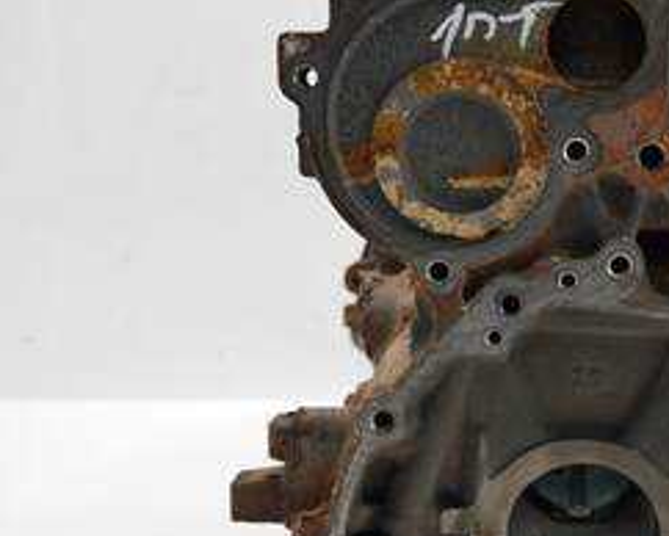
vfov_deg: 26.3
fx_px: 1149
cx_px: 550
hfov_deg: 31.5
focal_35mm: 58
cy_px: 274
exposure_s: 1/60
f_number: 3.5
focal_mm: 15
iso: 400
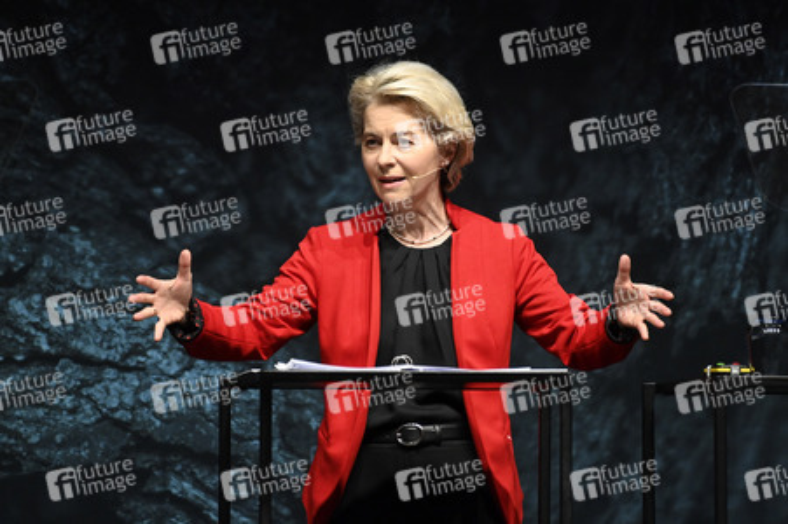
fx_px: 10936
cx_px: 394
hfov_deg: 4.1
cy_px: 262
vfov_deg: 2.7
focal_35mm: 500
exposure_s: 1/320
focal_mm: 500
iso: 8000
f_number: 5.6
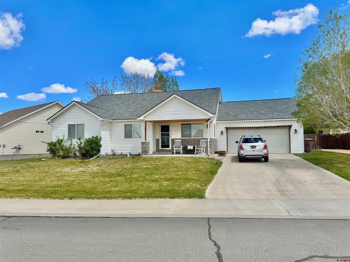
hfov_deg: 71.6
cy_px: 131
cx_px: 175
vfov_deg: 56.8
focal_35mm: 24
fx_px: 243
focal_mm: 6.76
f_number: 1.78
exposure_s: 1/4950
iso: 80
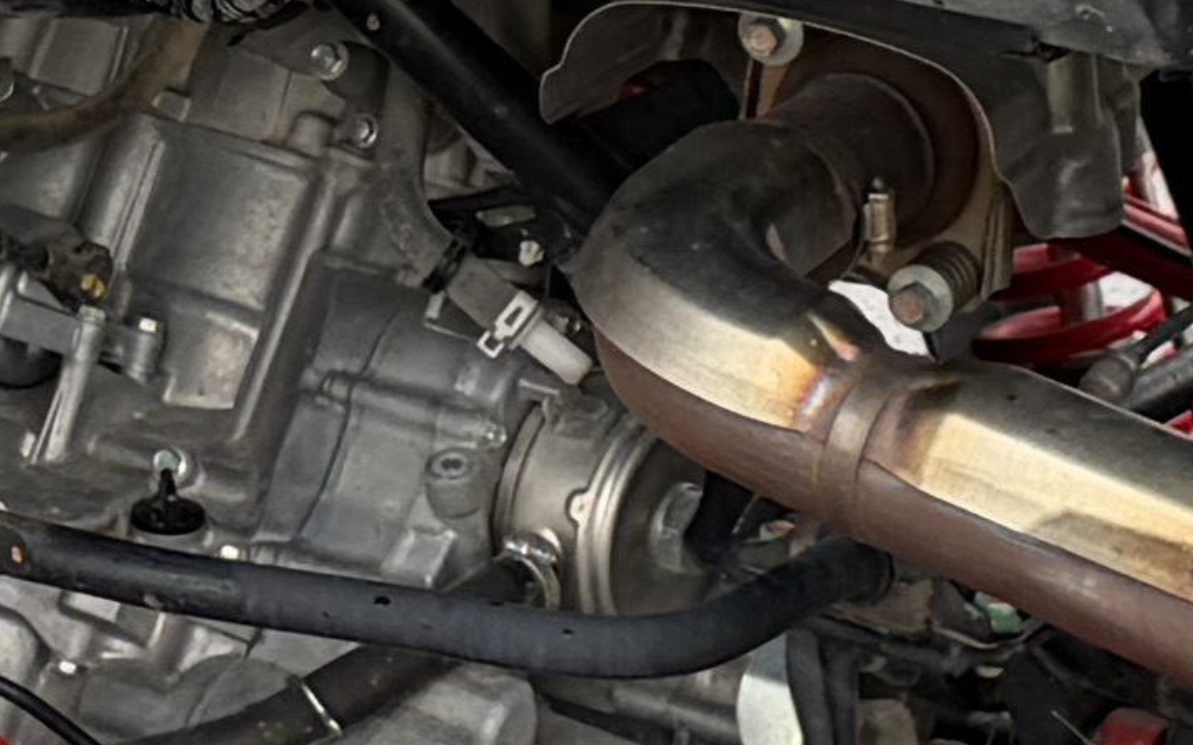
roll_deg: -3.7
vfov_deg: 6.0
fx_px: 7087
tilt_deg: -13.8
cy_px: -40
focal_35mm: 218
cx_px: 147
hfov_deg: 9.6
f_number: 1.6
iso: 50
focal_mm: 5.96
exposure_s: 1/320
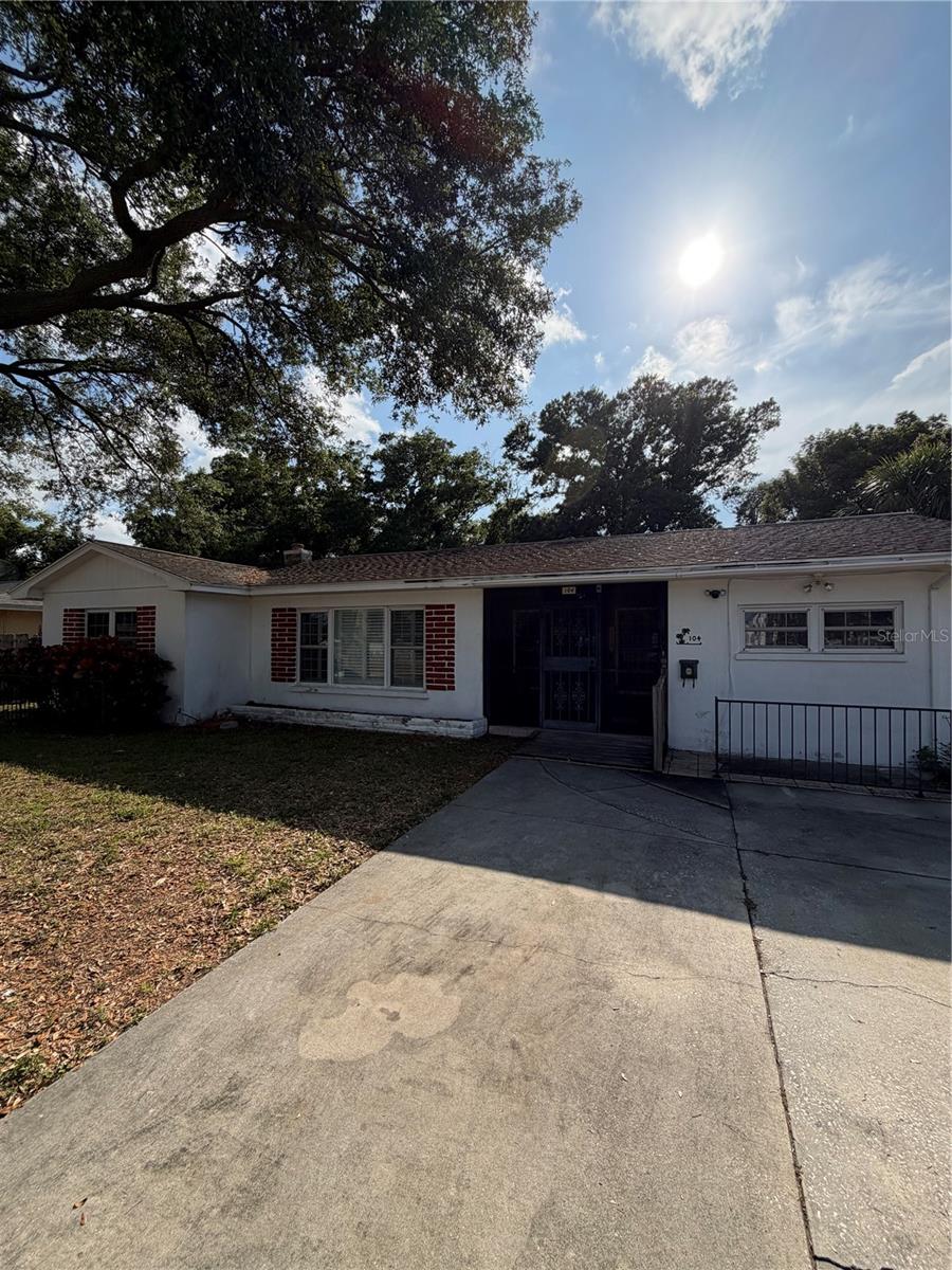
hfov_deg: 85.7
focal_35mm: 14
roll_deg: -0.6
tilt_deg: +0.6
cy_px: 635
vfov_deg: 102.1
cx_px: 476
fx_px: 513
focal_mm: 2.22
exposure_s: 1/1189
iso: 25
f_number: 2.2
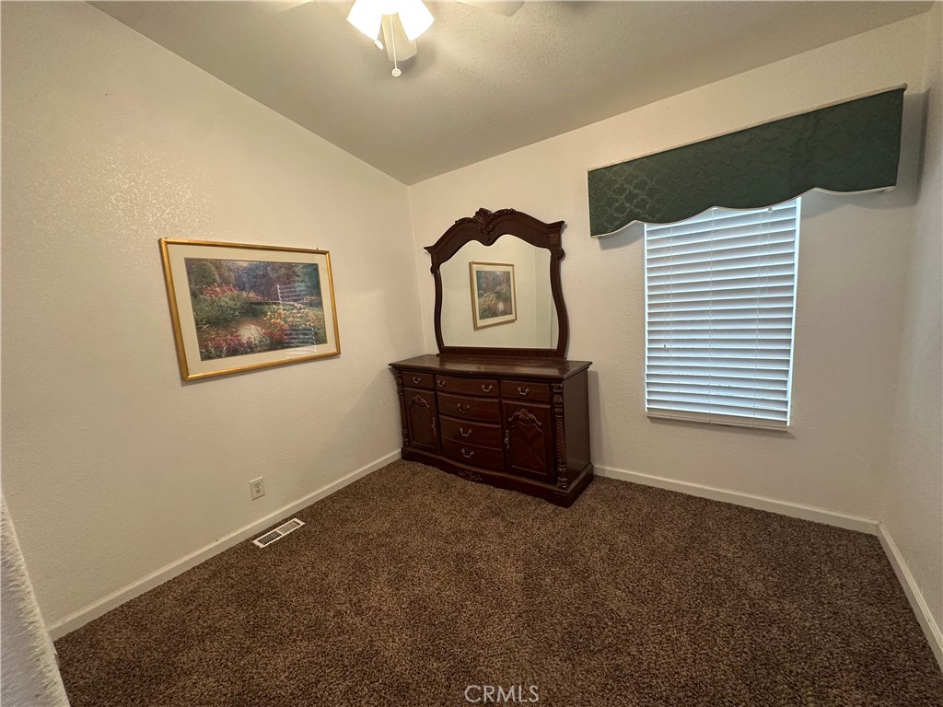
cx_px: 472
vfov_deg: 85.7
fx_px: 381
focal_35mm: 14
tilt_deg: -7.8
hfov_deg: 102.1
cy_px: 354
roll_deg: +4.3
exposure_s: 1/60
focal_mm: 2.22
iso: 200
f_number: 2.2
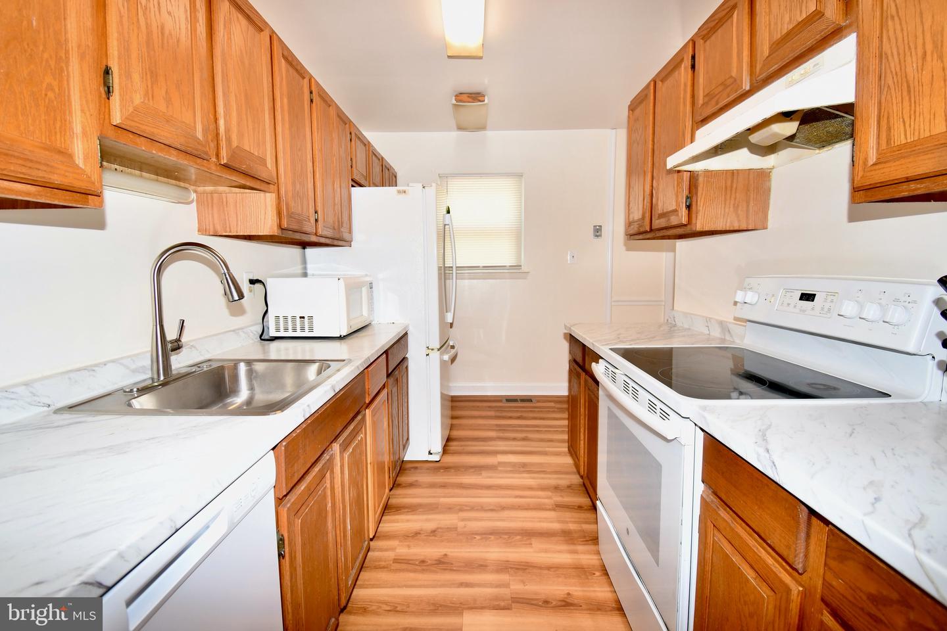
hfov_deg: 100.4
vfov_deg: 77.3
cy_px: 316
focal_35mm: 15
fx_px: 395
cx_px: 474
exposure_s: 1/60
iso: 400
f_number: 4.5
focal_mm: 10
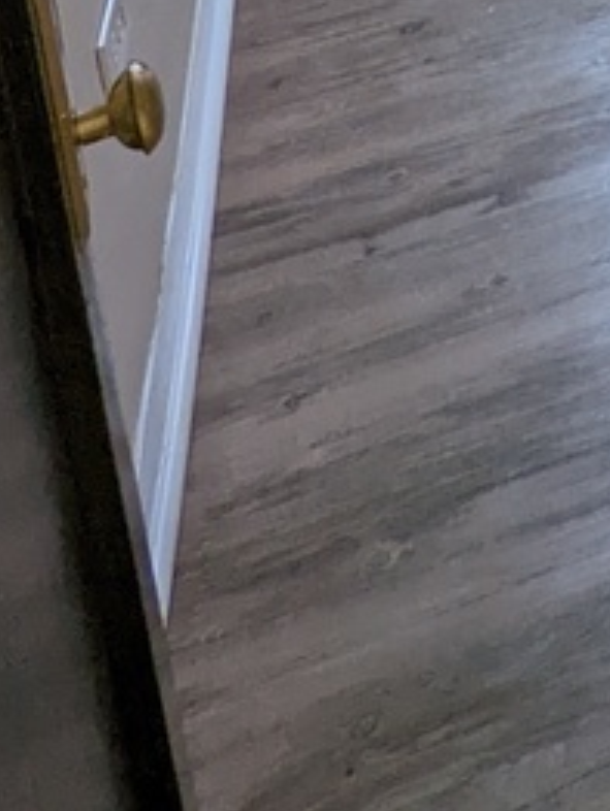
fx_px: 1548
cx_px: 1085
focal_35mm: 66
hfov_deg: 18.0
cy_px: -635
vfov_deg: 20.8
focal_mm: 2.35
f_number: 2.2
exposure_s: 1/48.7
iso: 87
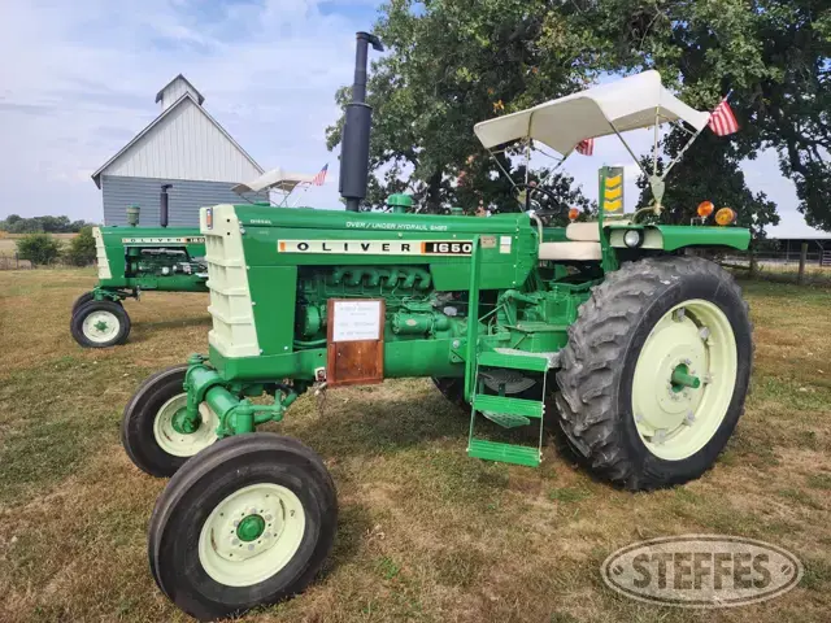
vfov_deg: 58.9
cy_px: 312
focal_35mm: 23
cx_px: 416
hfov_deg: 73.9
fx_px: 552
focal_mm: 6.4
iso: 12
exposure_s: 1/661
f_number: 1.8
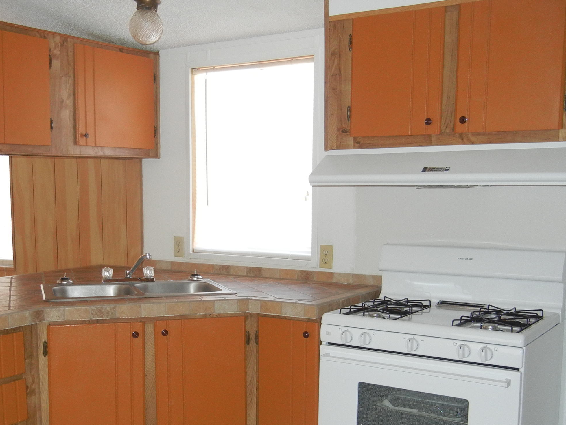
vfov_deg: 31.3
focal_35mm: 46
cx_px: 210
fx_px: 752
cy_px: 284
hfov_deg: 40.9
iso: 230
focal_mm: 5.4
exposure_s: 1/118
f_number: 3.5
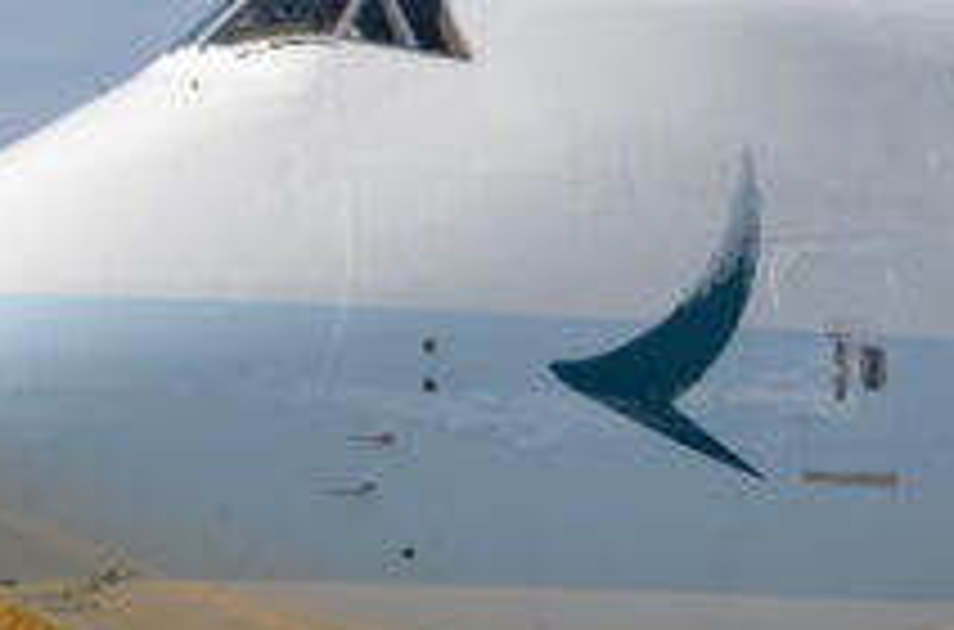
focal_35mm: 425
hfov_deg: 4.8
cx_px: 1372
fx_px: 11229
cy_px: 86
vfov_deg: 3.2
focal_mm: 60
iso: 100
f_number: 9
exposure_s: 1/320
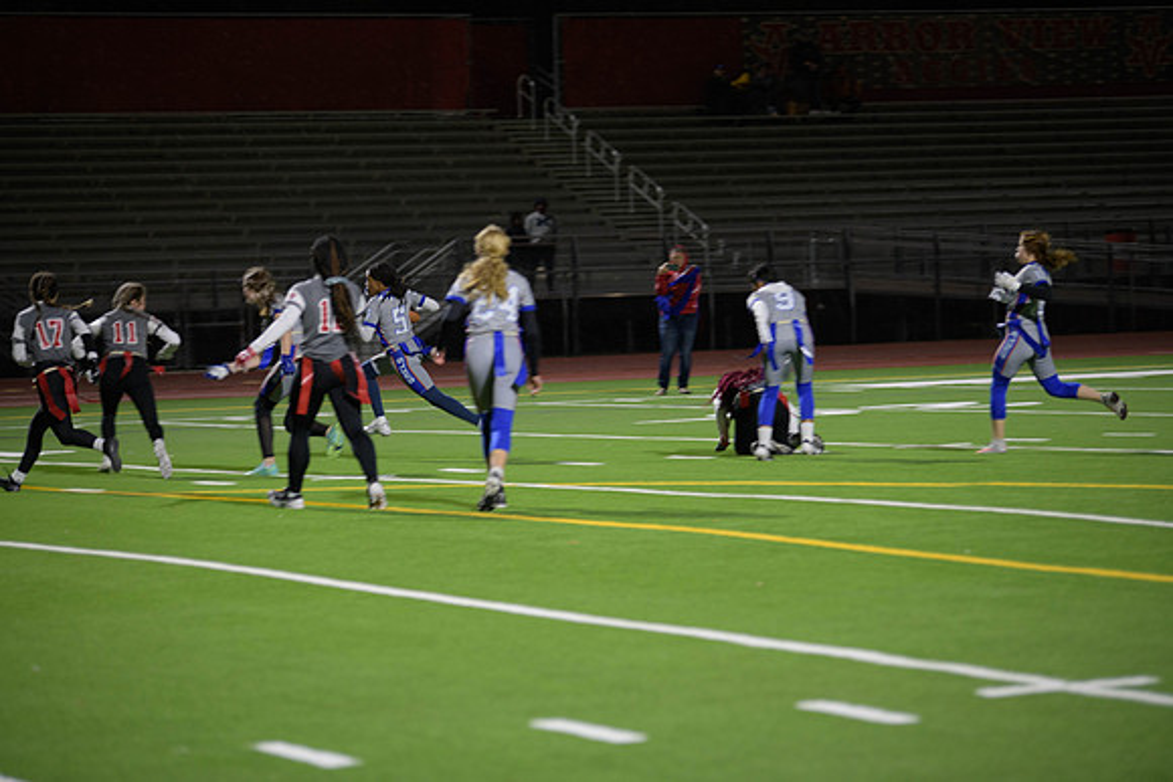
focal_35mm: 140
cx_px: 586
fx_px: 4563
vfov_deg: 9.8
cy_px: 391
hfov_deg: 14.7
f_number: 2.8
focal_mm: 140
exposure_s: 1/200
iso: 900
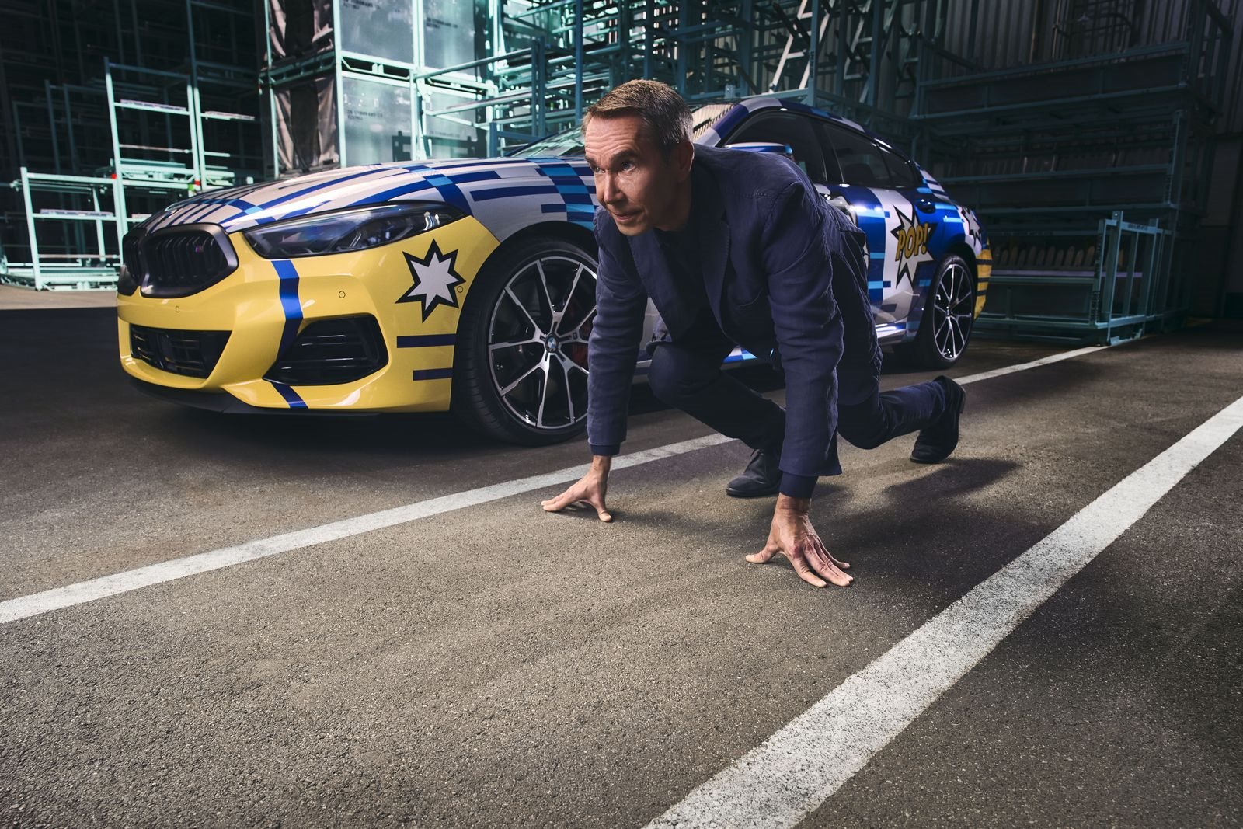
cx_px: 622
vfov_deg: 53.1
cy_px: 414
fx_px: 829
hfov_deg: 73.7
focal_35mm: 24
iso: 400
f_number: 6.3
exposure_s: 1/320
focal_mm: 24
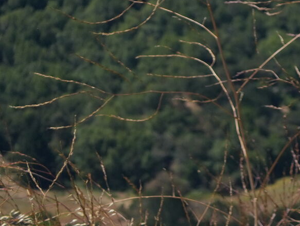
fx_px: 3087
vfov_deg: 4.1
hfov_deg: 5.1
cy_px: 397
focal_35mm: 356
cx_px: 1095
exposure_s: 1/2500
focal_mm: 50
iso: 400
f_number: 4.5
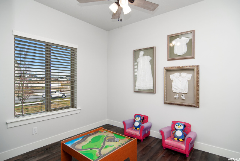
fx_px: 120
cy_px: 80
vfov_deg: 67.5
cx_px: 120
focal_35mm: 18
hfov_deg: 89.9
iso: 200
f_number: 5
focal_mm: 12
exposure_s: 1/60
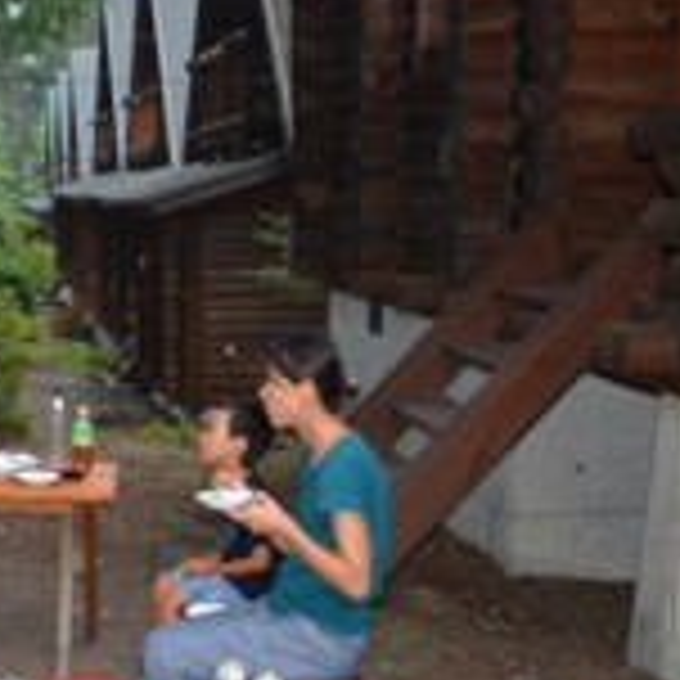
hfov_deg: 22.9
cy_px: 471
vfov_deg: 23.2
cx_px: 108
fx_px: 1645
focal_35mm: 74
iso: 200
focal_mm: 22
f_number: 3.8
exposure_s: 1/60
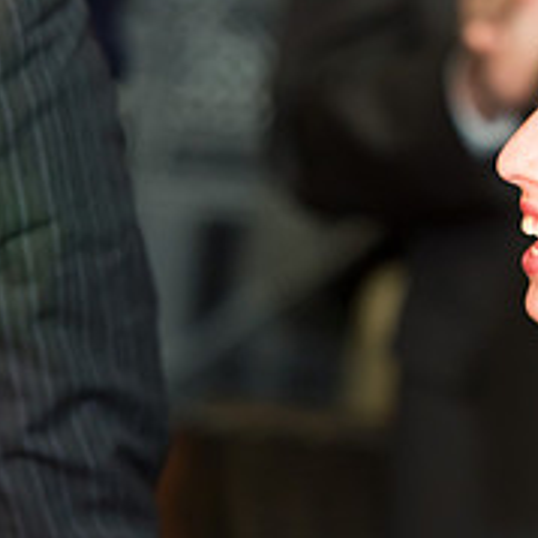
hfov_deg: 4.0
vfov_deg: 4.0
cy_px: 231
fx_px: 7737
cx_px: 607
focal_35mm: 440
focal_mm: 160
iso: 1600
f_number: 3.2
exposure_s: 1/125
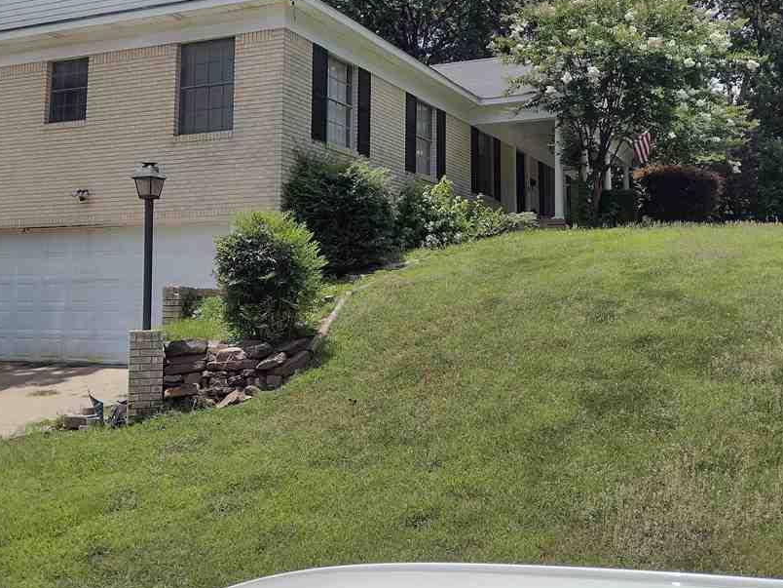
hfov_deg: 43.8
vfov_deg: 33.3
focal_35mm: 43
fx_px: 973
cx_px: 384
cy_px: 196
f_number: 1.7
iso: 100
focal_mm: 4.71
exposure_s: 1/3410
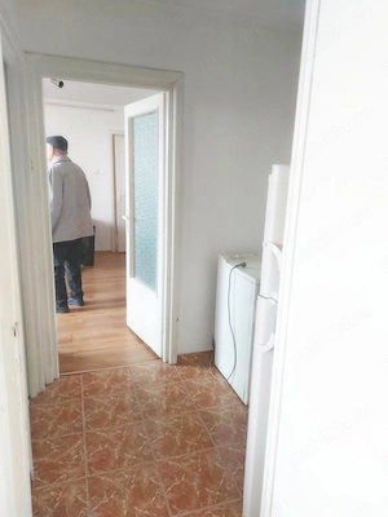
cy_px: 258
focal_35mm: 25
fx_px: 374
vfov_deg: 69.4
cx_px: 194
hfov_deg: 54.9
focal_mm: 5.23
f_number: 1.8
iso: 250
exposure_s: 1/100
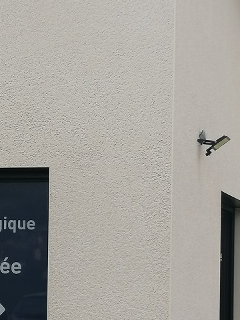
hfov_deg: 10.9
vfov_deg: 14.4
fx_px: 1257
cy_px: 267
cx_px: 71
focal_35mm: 136
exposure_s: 1/323
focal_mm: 3.95
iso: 50
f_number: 1.8
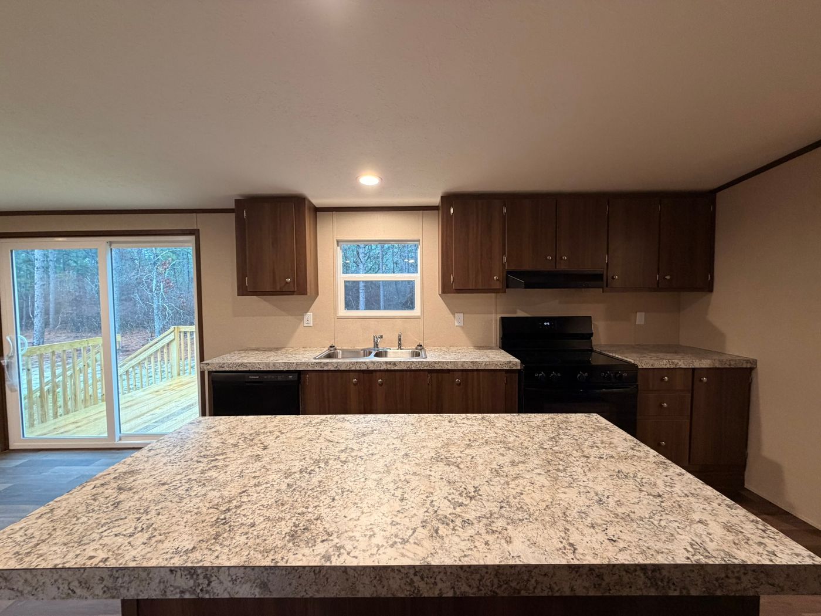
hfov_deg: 102.1
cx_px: 410
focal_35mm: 14
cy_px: 308
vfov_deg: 85.7
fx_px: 332
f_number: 2.2
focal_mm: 2.22
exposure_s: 1/60
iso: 200
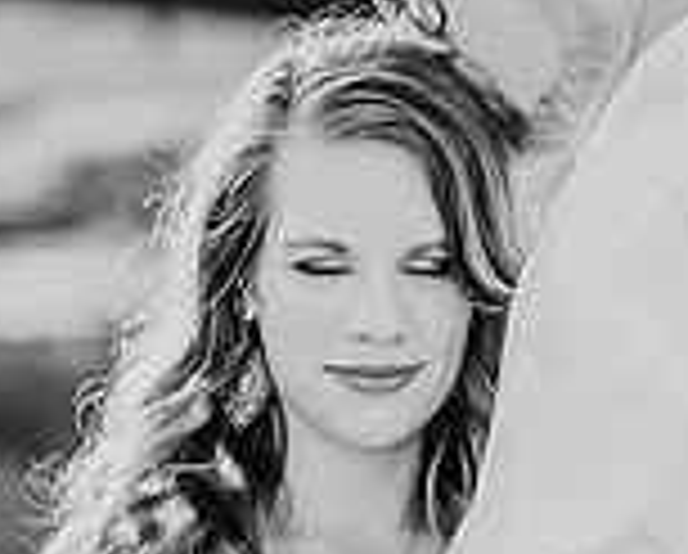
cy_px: 613
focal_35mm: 234
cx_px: 423
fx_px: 4774
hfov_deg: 8.2
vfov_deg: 6.6
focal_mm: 85
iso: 160
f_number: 2.5
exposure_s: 1/400
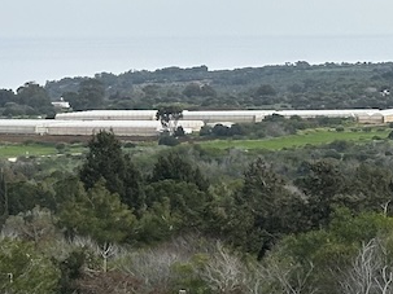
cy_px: 405
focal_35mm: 190
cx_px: -60
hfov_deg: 10.3
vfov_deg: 7.7
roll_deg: +0.2
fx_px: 2156
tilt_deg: -8.9
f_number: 1.78
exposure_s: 1/2160
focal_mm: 6.86
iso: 64
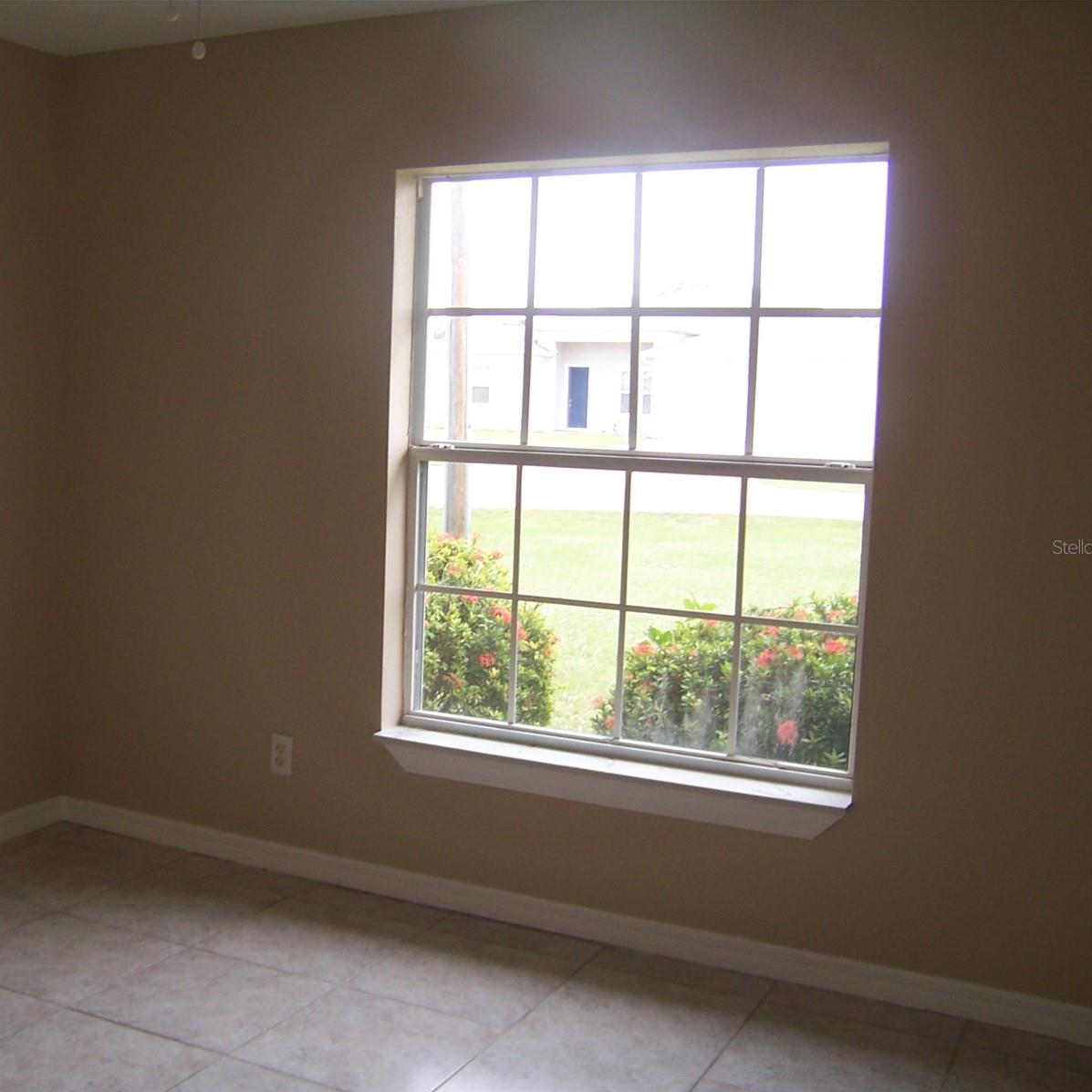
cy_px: 546
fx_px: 1392
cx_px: 409
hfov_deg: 42.5
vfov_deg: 42.8
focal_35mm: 39
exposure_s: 1/60
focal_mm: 5.5
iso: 80
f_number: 2.8
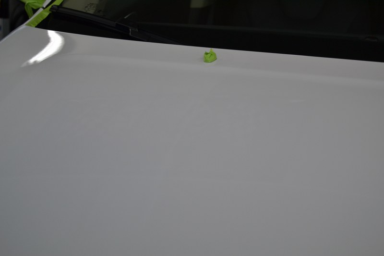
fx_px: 880
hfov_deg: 24.6
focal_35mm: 82
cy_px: 128
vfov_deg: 16.5
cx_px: 192
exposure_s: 1/125
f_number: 5.6
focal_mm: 55
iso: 320
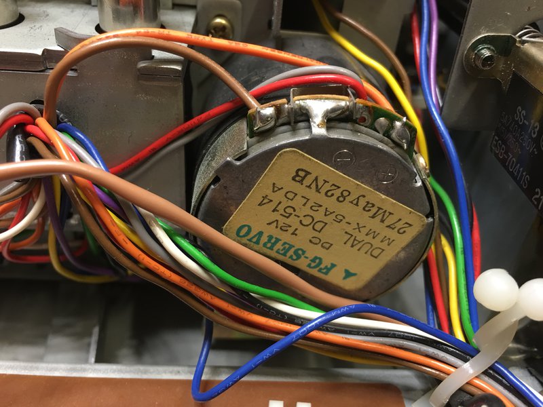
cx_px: 272
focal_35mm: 29
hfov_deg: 61.7
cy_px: 204
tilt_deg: -35.2
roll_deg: -4.4
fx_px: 455
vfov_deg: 48.2
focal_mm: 4.15
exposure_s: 1/17
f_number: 2.2
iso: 50
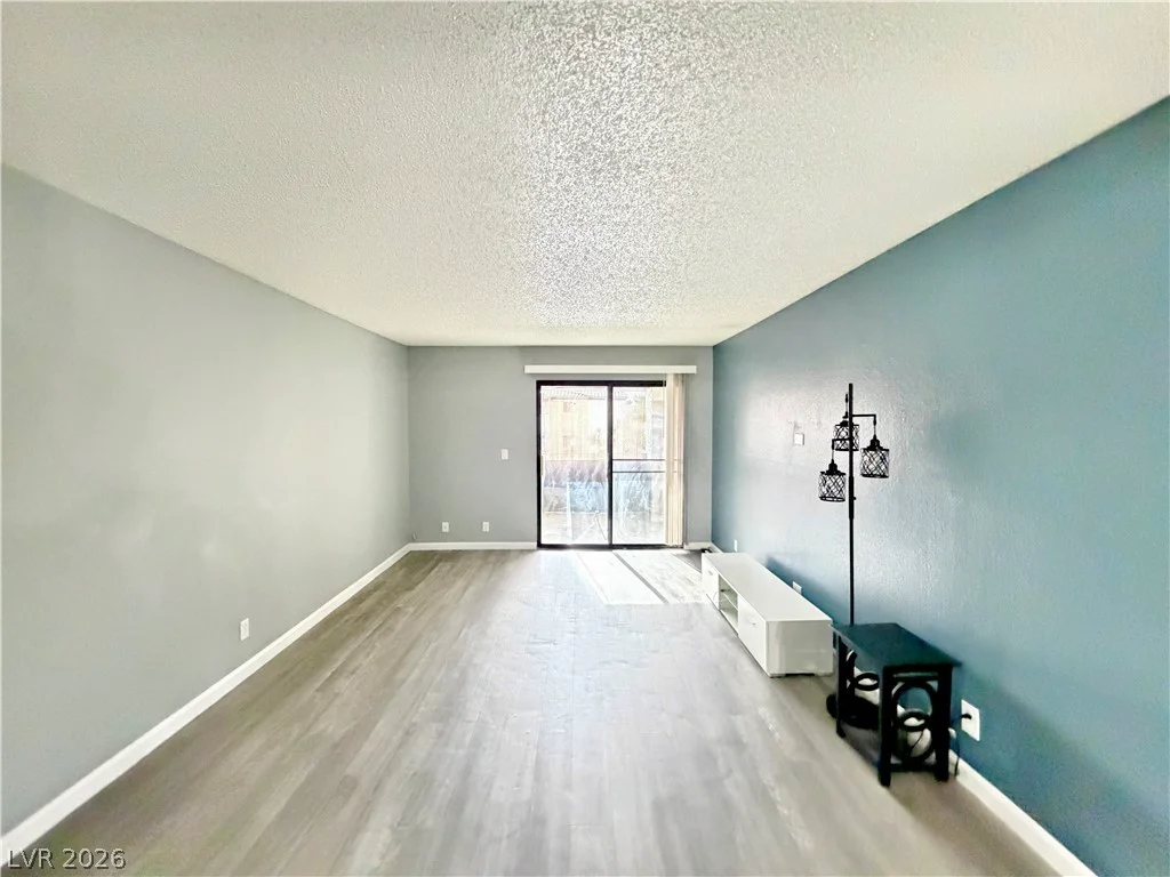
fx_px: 473
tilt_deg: -1.9
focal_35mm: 14
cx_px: 585
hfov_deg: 102.1
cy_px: 438
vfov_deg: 85.7
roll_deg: +0.3
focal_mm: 2.22
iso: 1250
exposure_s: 1/60
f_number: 2.2
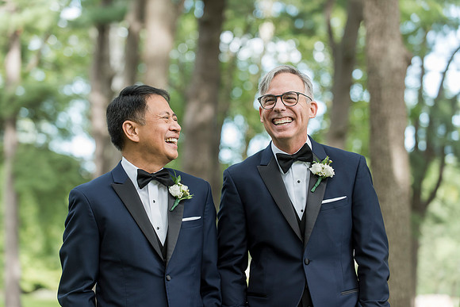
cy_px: 154
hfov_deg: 19.5
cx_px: 230
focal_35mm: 105
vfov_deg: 13.0
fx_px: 1342
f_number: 3.5
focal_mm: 105
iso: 400
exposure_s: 1/250
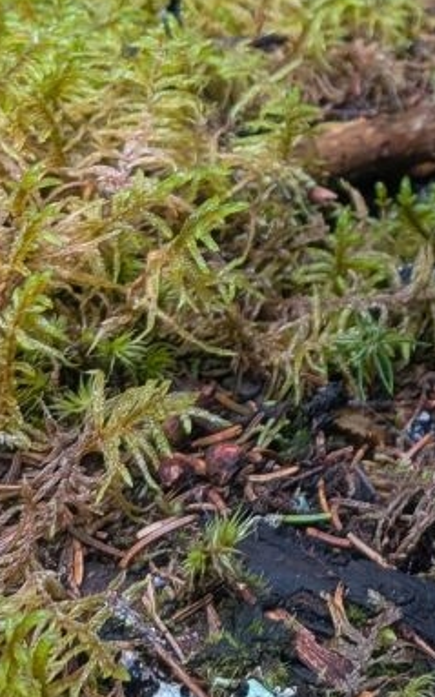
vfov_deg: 22.9
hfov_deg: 13.6
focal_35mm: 85
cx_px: 803
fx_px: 1614
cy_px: -80
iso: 52
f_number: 1.7
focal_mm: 4.53
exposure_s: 1/169
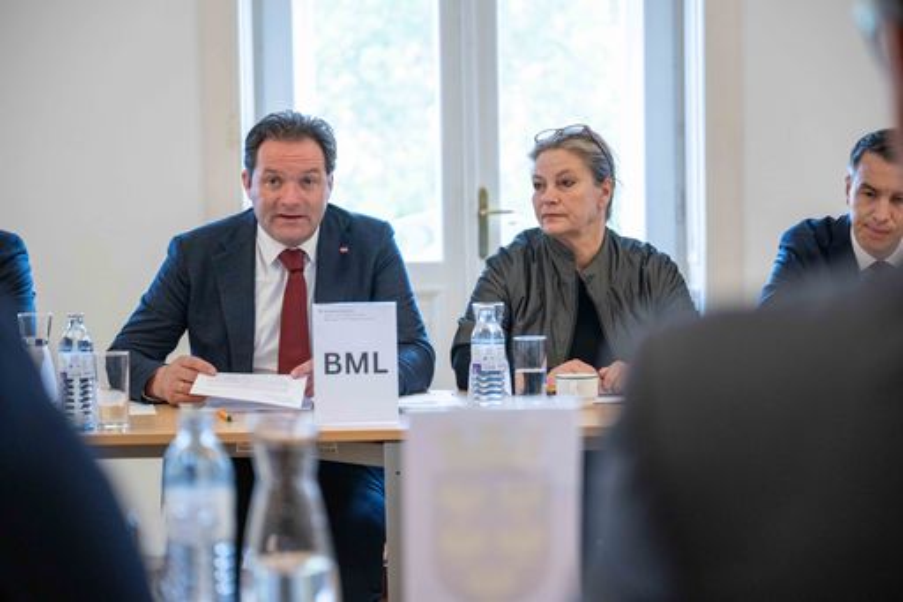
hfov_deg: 28.9
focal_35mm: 70
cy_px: 301
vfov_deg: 19.4
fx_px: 1755
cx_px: 452
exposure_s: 1/200
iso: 1250
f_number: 2.8
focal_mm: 70
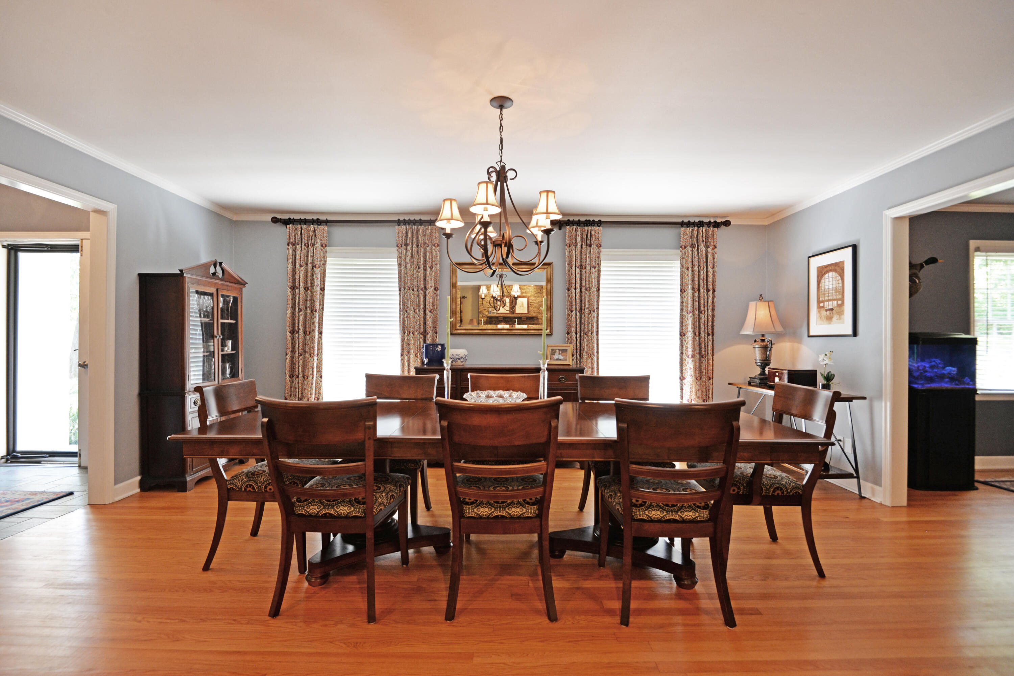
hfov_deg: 96.7
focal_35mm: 16
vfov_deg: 73.8
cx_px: 507
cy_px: 338
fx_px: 451
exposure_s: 1/60
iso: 640
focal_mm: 16
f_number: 4
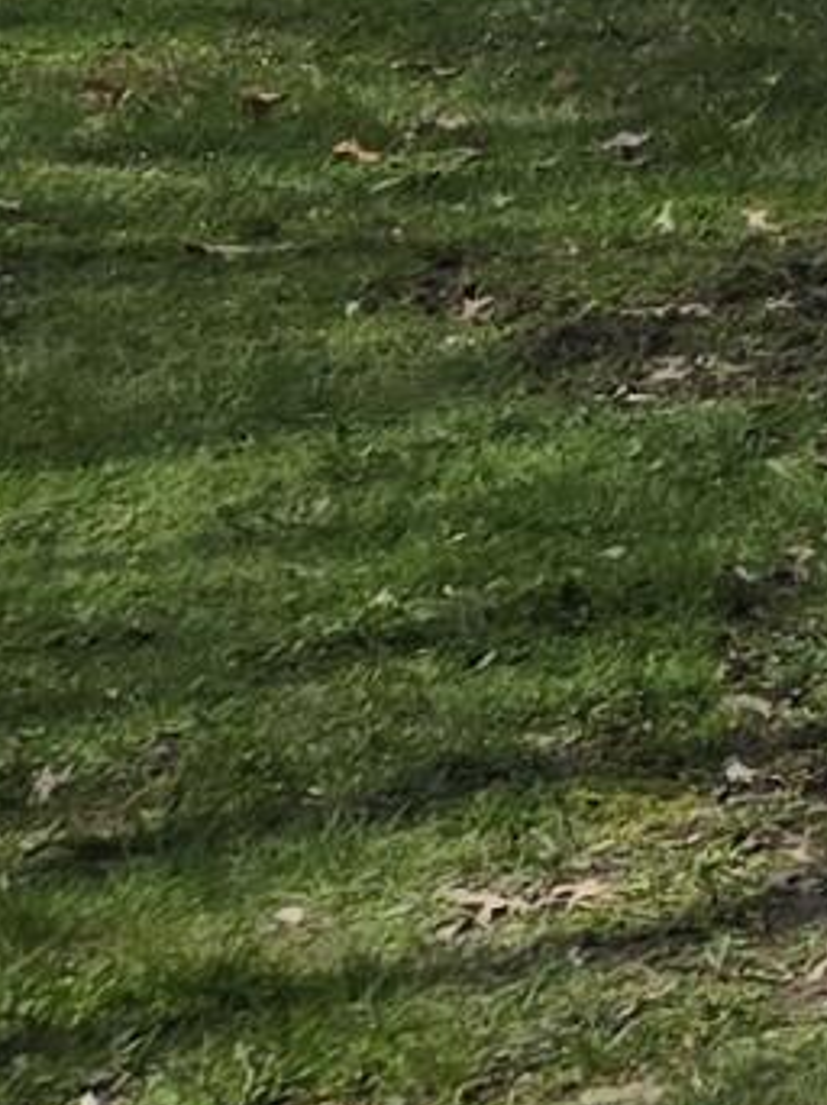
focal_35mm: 202
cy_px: -1777
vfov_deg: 8.7
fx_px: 6443
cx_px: 3266
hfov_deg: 6.1
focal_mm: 5.4
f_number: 1.8
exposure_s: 1/2621
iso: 25
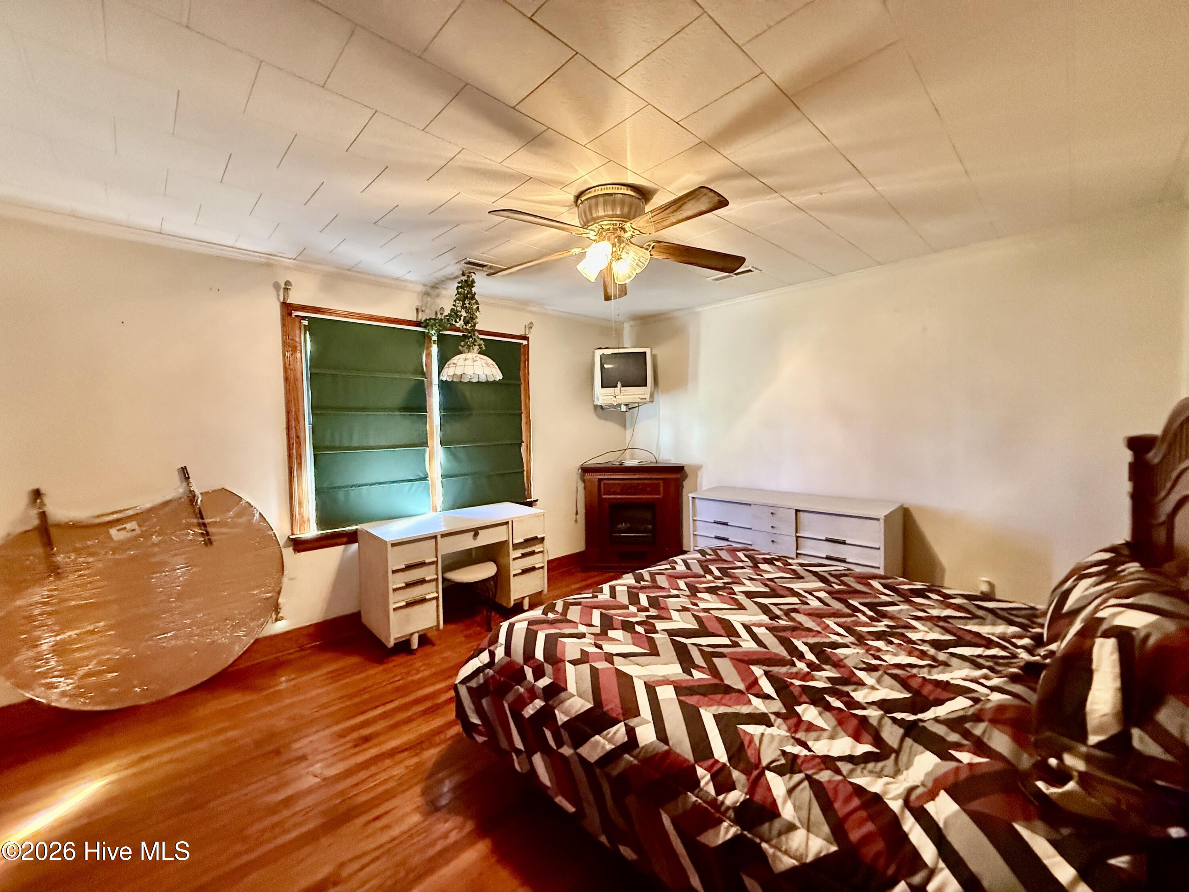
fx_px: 481
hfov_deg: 102.1
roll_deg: +1.4
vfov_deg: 85.7
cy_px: 446
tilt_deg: -3.4
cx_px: 594
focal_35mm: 14
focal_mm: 2.22
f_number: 2.2
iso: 800
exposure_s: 1/60
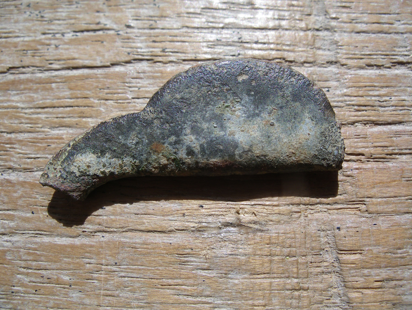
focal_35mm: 37
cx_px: 206
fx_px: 441
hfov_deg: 50.1
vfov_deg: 38.7
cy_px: 155
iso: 80
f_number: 5.6
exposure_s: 1/320
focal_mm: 7.8
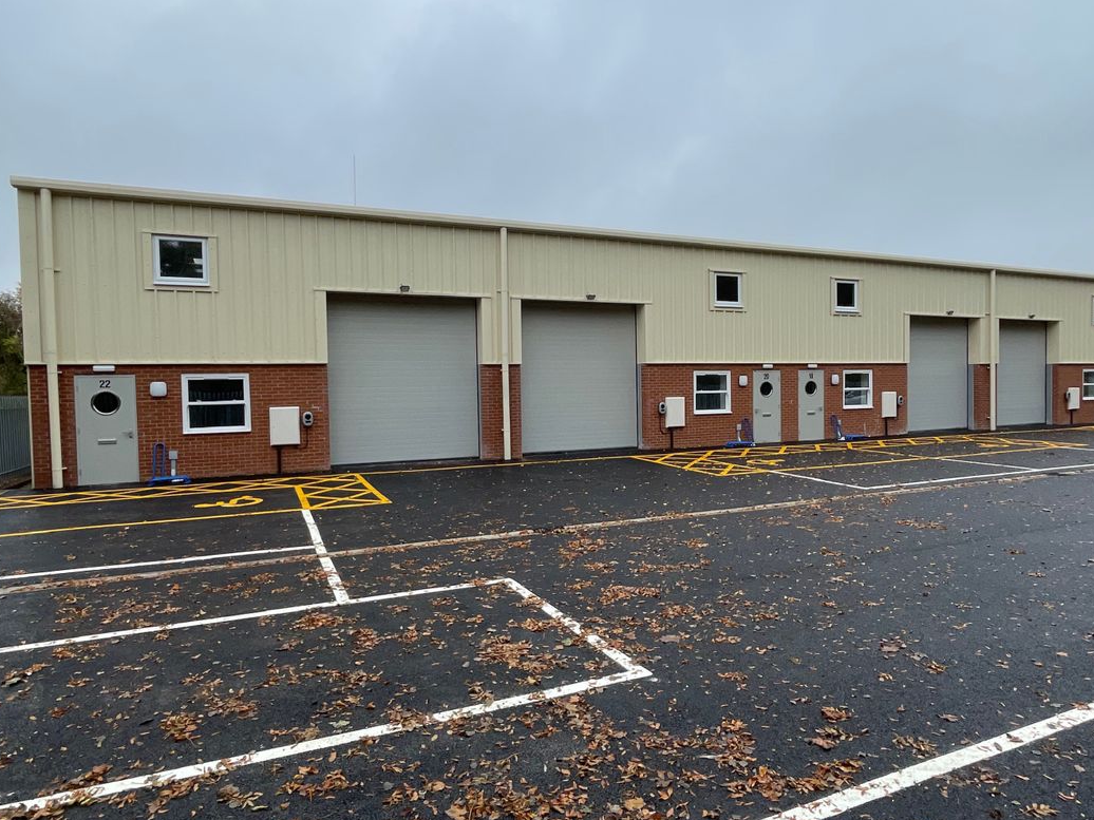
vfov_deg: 81.6
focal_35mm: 15
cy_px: 437
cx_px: 553
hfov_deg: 98.2
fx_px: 474
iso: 25
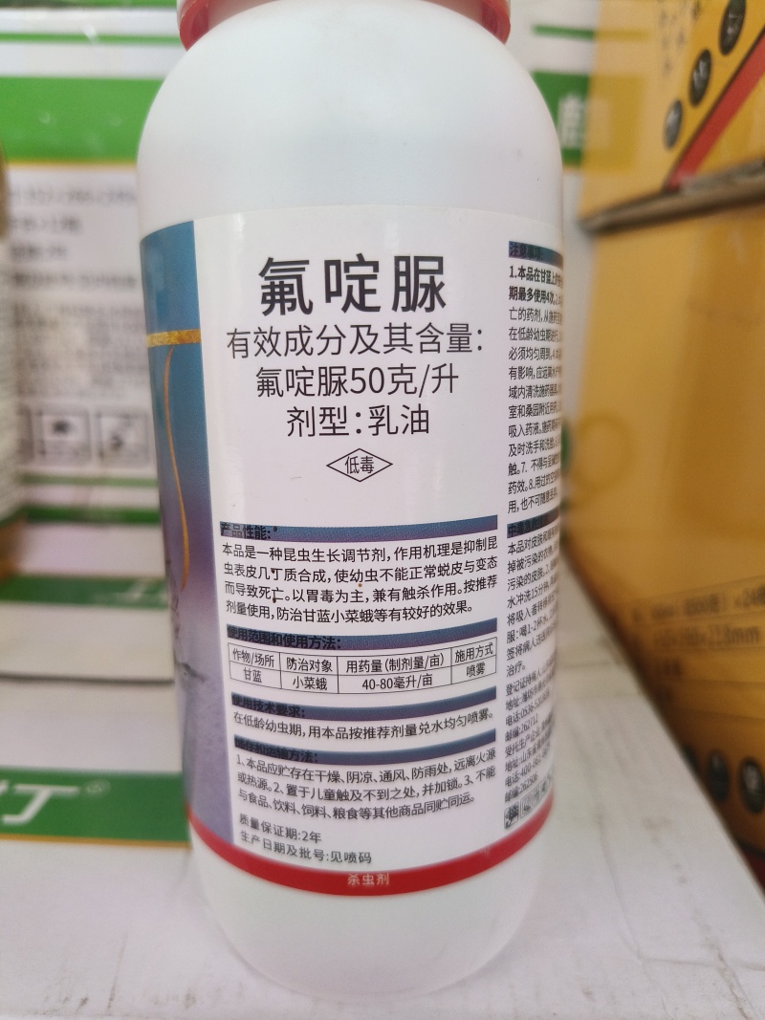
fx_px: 678
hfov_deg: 58.9
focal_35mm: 23
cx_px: 382
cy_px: 510
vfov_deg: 73.9
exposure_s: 1/100
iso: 334
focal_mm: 5.56
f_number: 1.88
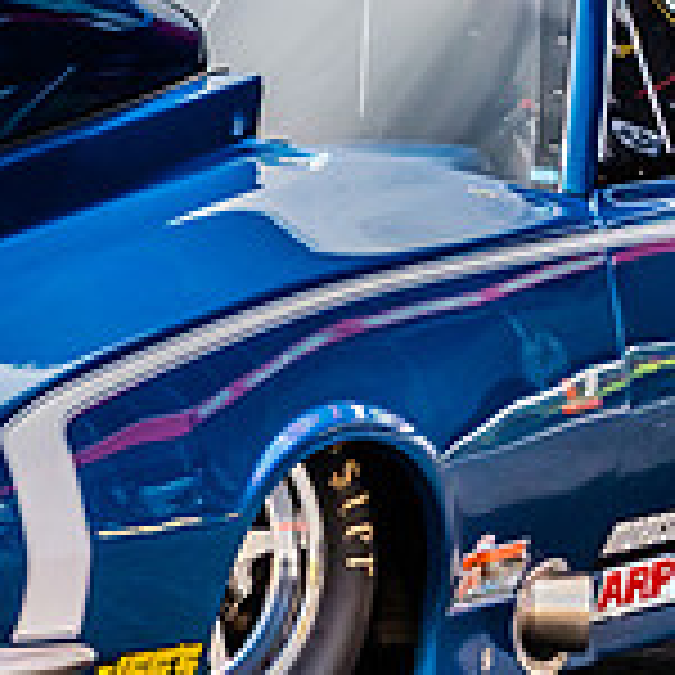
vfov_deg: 4.4
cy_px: 1
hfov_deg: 4.3
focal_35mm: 402
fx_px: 8869
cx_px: -193
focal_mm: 50
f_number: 5.6
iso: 100
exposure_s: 1/640
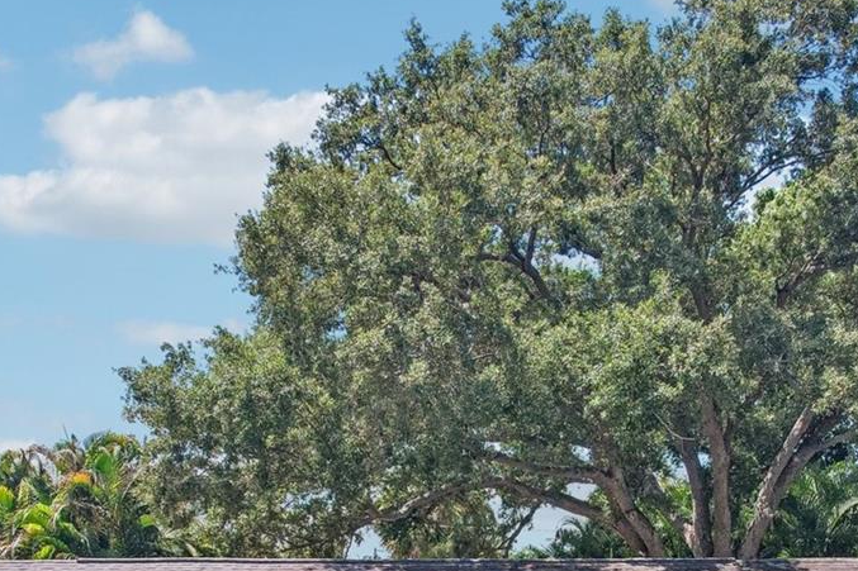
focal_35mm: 52
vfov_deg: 24.0
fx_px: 1239
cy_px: 656
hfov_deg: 38.1
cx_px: 480
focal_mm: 8.4
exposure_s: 1/800
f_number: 2.8
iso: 400
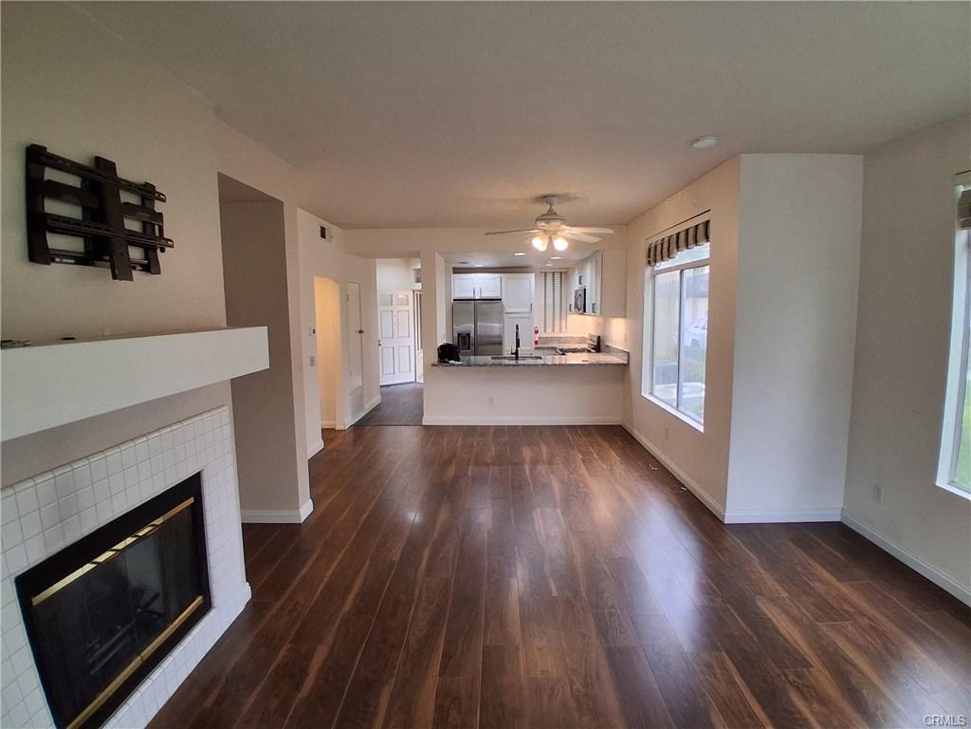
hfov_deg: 91.0
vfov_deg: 74.7
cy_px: 364
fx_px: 477
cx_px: 486
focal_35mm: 17
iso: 200
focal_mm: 1.4
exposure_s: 1/40
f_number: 2.2
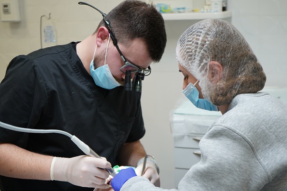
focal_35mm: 55
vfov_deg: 24.6
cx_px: 142
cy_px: 96
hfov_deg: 36.2
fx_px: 439
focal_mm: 54
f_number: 5
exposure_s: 1/160
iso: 800
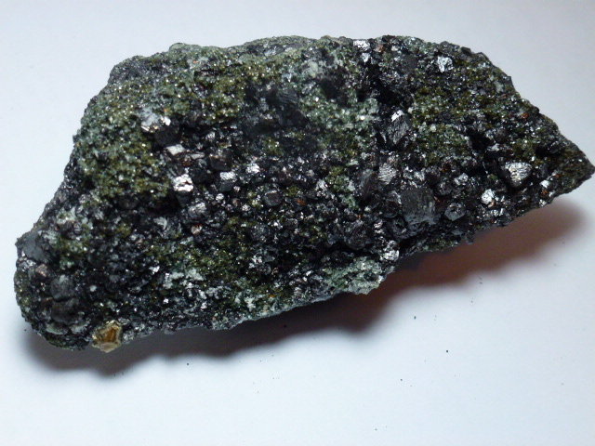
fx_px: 1049
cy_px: 223
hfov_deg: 31.7
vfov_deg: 24.0
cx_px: 298
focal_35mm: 61
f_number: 4.5
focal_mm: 10.9
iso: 400
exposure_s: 1/30
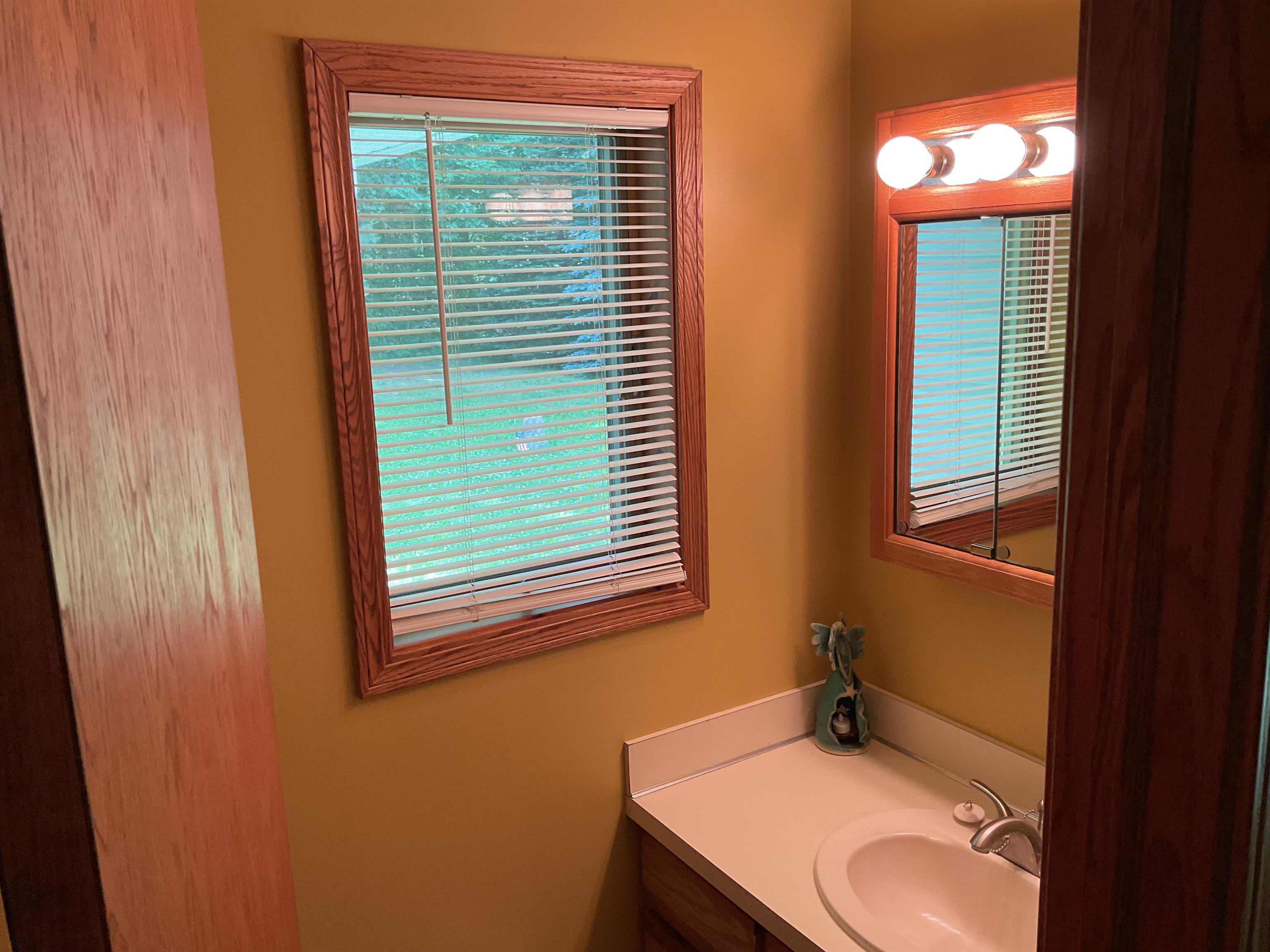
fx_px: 1064
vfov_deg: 48.2
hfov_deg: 61.7
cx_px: 635
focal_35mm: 29
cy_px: 476
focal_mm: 3
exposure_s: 1/60
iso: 64
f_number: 1.8
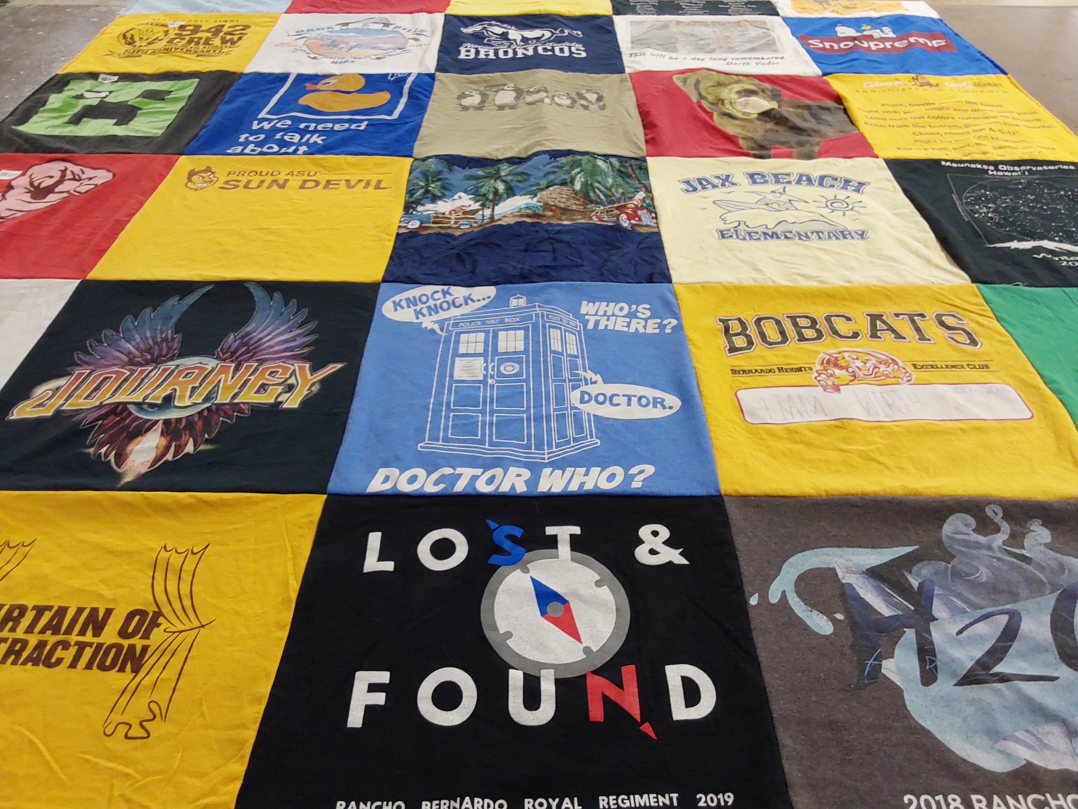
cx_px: 539
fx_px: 872
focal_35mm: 28
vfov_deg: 49.7
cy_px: 404
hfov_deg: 63.4
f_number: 1.9
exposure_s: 1/50
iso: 100
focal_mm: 2.91
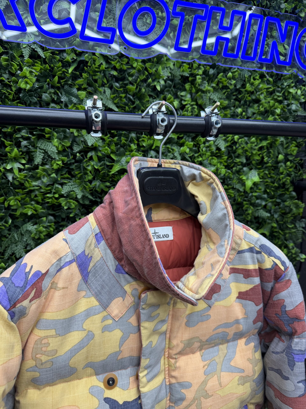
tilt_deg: -7.5
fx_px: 283
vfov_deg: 71.6
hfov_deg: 56.8
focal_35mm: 24
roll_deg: -1.0
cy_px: 204
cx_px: 153
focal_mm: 6.76
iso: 100
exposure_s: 1/84
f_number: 1.78
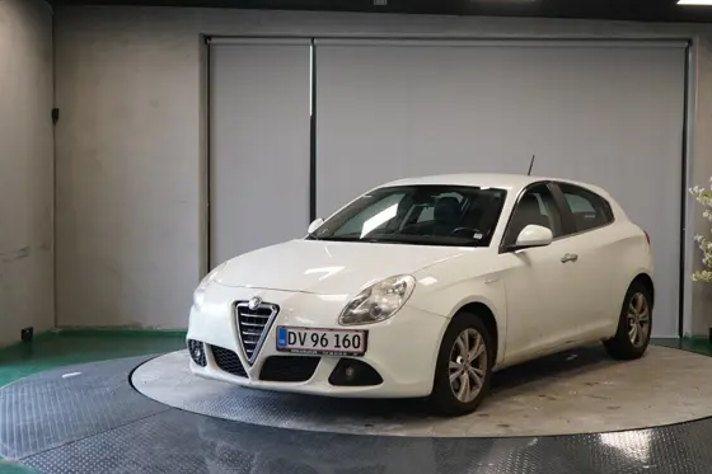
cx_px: 426
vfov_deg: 25.0
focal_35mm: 54
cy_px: 238
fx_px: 1068
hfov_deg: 36.7
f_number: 4.5
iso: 1000
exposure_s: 1/160
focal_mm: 42
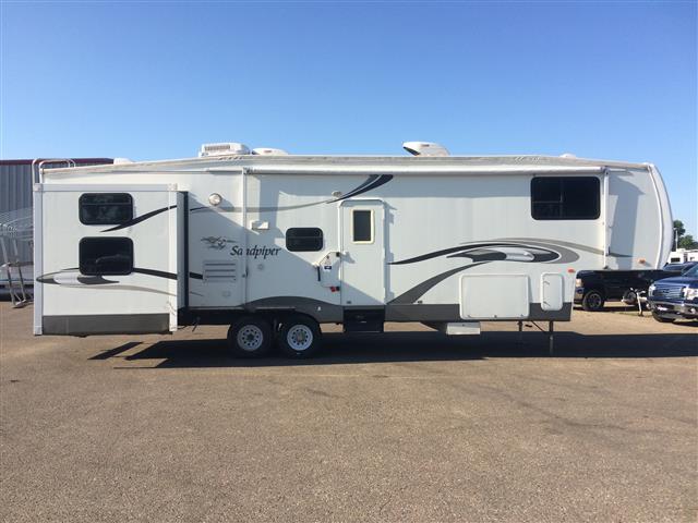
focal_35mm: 29
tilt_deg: -0.2
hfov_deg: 61.7
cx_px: 349
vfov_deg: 48.2
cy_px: 262
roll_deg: +0.4
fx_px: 585
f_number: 2.2
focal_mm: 4.15
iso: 32
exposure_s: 1/1368
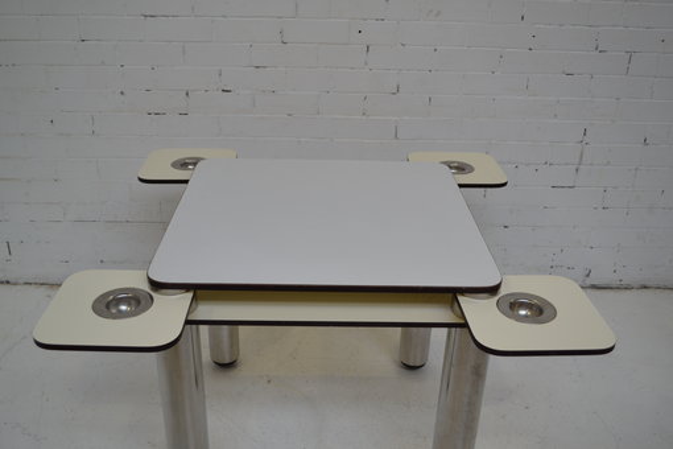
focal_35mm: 36
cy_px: 224
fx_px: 673
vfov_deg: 36.9
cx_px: 336
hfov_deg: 53.1
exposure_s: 1/80
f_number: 4.5
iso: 400
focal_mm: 24
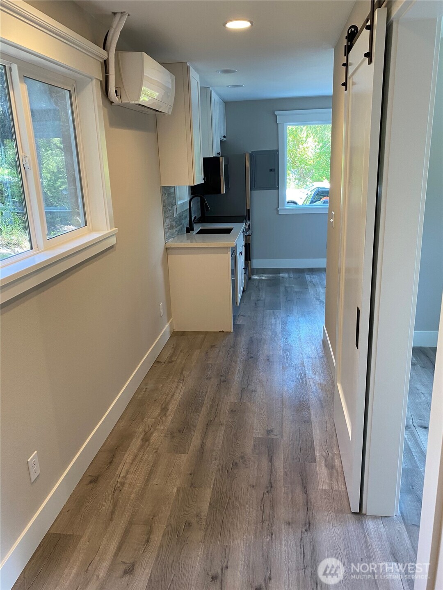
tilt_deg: -14.9
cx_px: 222
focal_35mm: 26
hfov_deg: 53.1
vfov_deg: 67.3
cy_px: 295
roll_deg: +1.9
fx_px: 444
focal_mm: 4.25
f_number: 1.8
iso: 80
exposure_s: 1/60
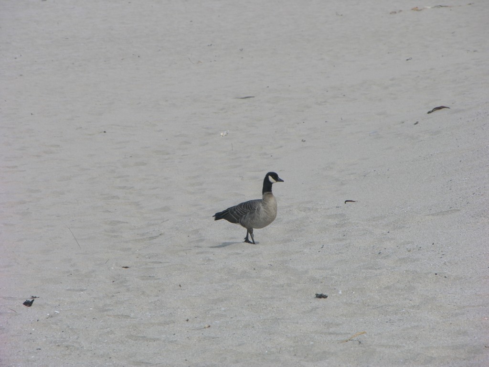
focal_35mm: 280
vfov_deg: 5.3
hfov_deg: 7.1
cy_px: 184
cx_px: 244
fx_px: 3955
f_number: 5.9
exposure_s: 1/313
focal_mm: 71.2
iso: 50
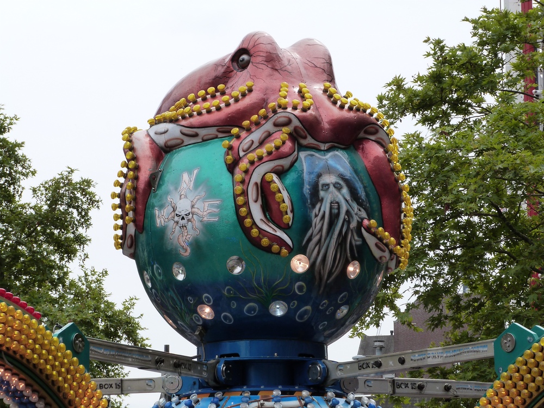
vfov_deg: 10.7
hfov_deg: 14.2
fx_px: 2184
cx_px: 272
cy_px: 204
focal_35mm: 139
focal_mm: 25
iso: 160
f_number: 5.6
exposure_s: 1/320
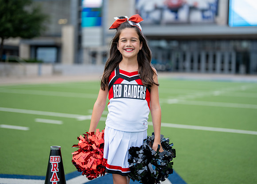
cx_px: 136
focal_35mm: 59
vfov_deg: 24.0
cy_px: 82
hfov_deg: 33.1
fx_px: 432
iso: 160
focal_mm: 50
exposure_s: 1/1250
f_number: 1.2
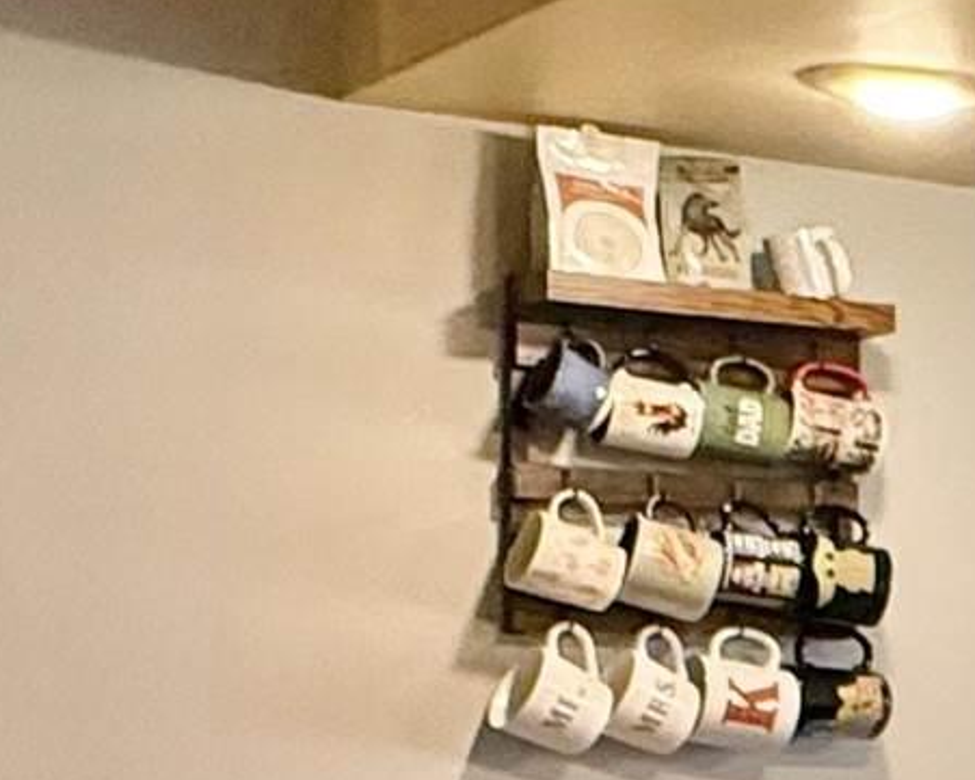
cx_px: 1870
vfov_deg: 16.3
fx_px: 2684
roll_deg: +0.5
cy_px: 737
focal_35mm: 93
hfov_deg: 16.4
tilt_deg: +1.3
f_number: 2.2
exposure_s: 1/120
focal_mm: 2.22
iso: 400
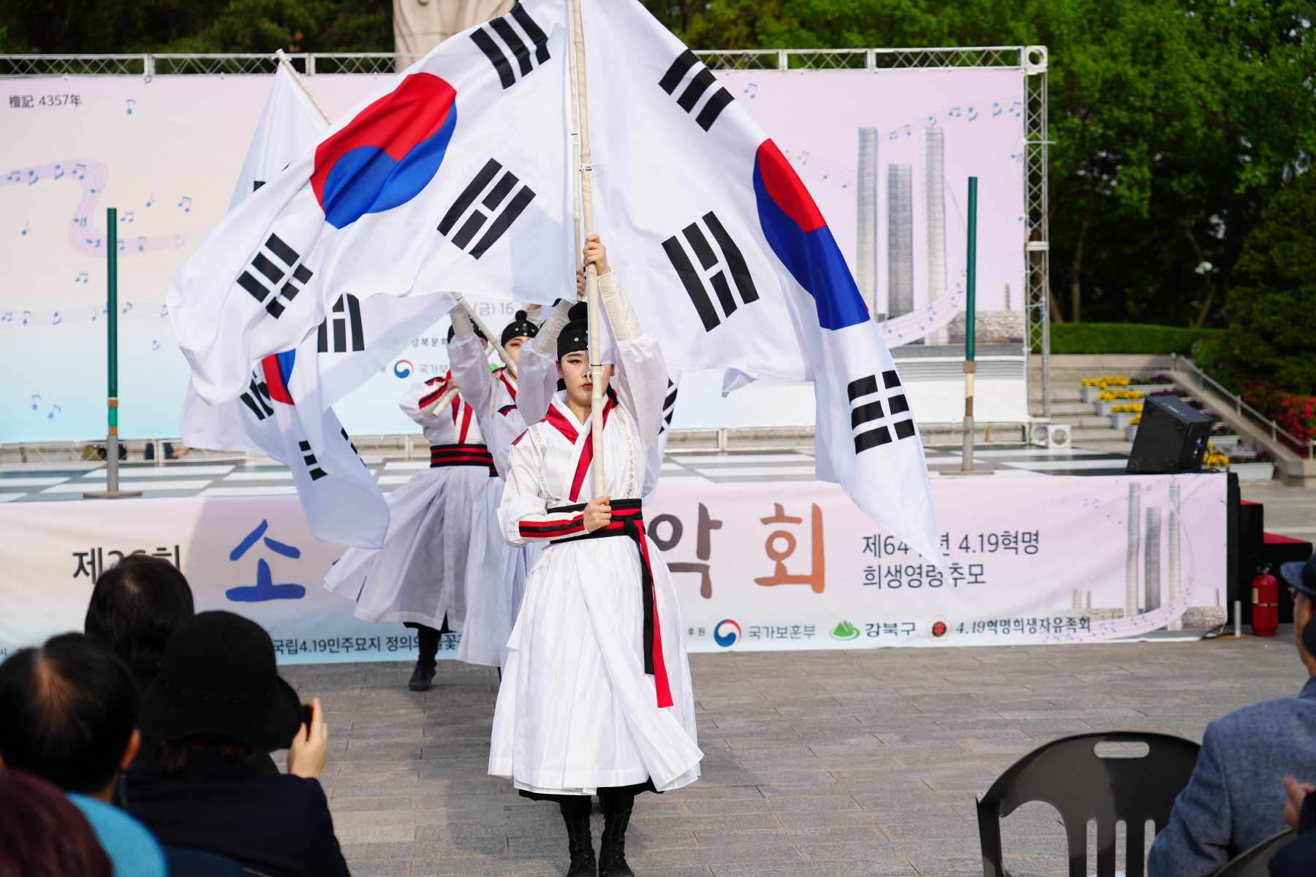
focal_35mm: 75
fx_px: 2741
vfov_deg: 18.2
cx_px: 658
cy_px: 438
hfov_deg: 27.0
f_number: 4.5
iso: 100
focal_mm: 75
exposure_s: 1/500
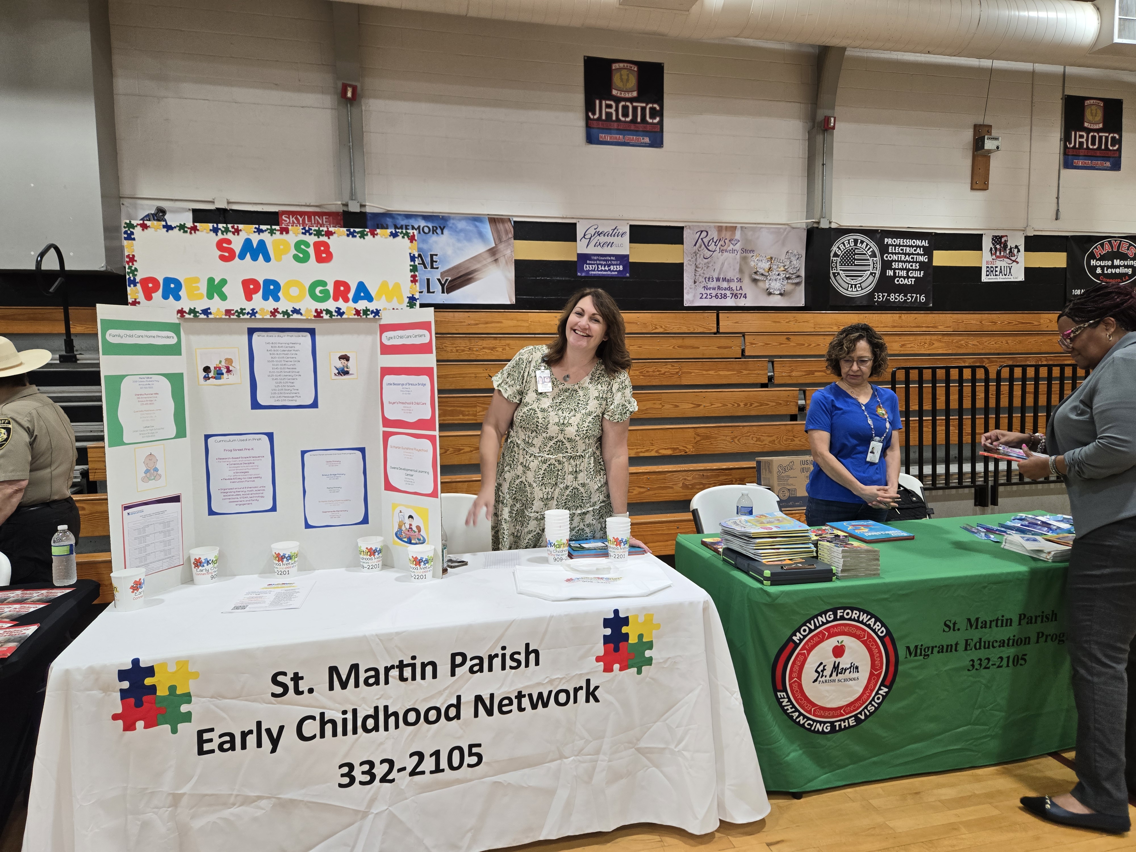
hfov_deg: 73.9
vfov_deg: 58.9
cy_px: 426
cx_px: 568
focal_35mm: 23
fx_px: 755
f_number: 1.8
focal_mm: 5.4
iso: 125
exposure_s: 1/120
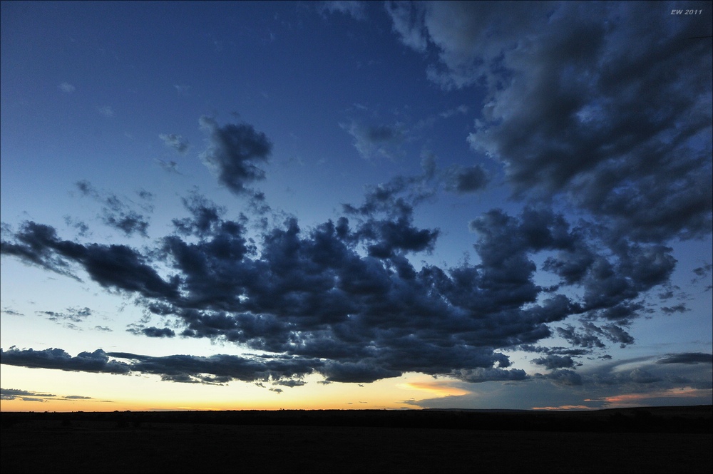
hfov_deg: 96.8
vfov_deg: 73.6
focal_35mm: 16
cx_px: 356
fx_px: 317
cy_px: 237
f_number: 5.6
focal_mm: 16
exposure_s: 1/400
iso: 1600
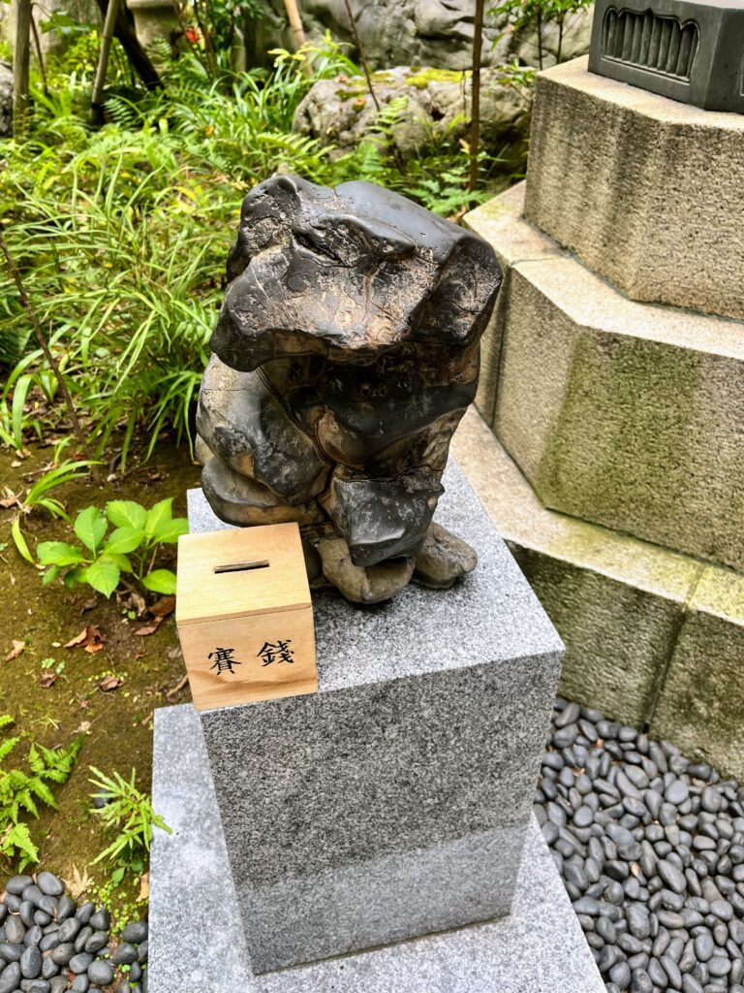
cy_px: 496
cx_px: 372
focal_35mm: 26
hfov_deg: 53.1
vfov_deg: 67.3
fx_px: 745
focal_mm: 5.1
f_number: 1.6
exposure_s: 1/184
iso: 40
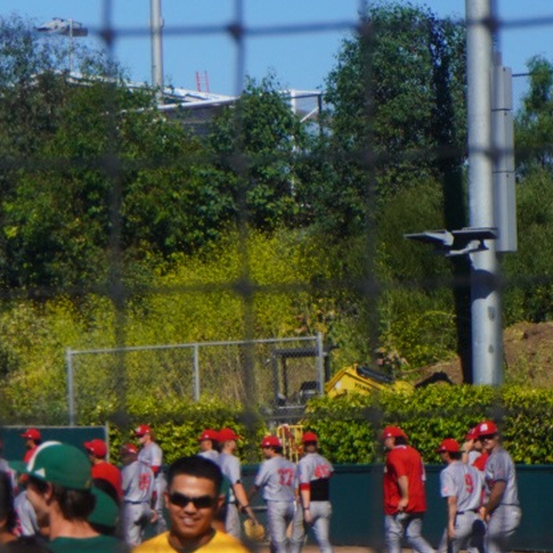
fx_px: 4482
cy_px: 396
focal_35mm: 248
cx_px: -512
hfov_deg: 6.8
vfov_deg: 7.1
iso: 100
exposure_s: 1/250
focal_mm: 50
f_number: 11
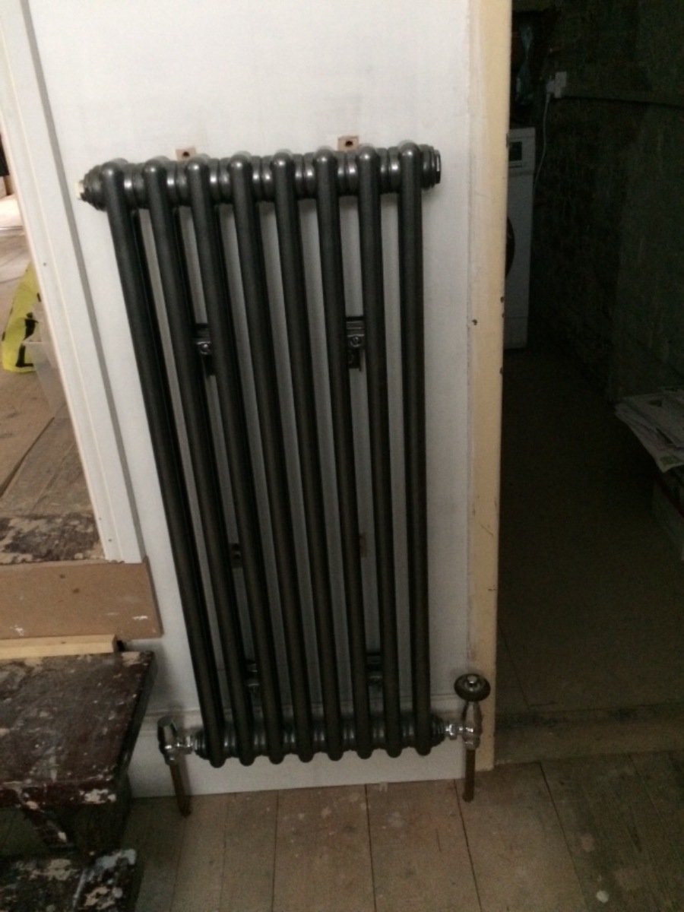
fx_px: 764
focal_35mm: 29
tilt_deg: -28.4
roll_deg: +5.6
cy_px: 456
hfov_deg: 48.2
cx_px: 342
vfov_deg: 61.7
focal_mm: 4.15
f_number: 2.2
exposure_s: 1/17
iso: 400
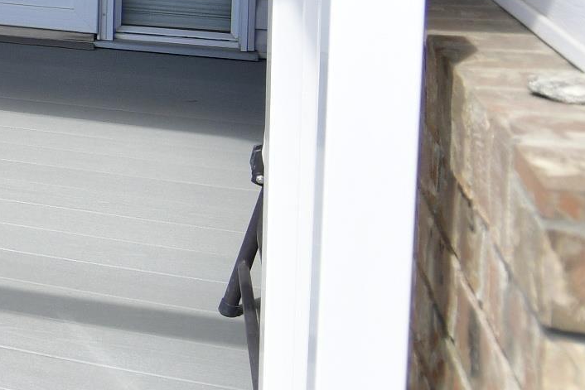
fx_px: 1154
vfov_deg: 17.4
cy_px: -180
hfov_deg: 20.9
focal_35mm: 71
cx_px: -428
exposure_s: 1/1250
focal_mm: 12
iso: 400
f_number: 4.5
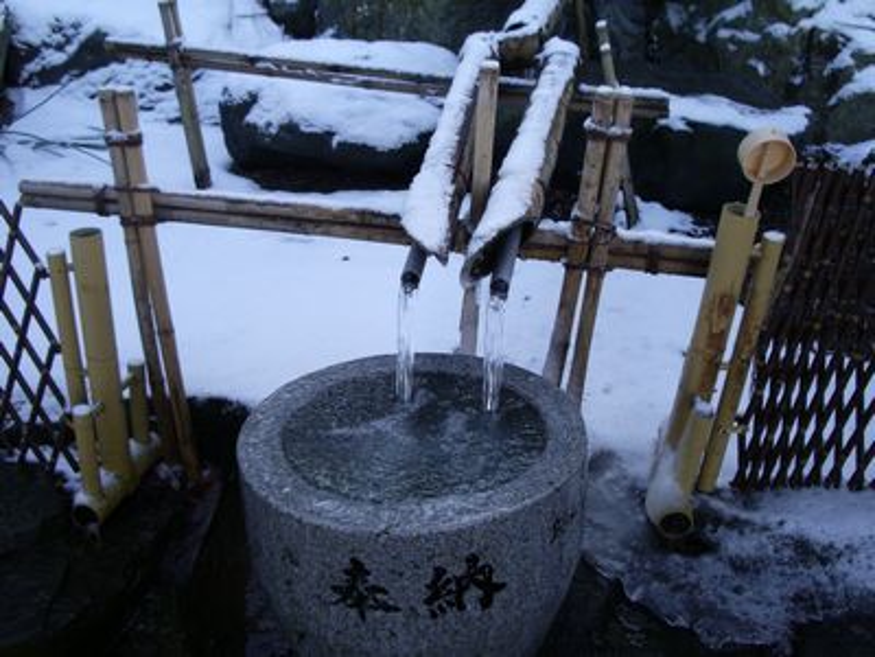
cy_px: 328
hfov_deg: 45.8
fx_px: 1036
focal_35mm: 41
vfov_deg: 35.1
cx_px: 438
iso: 50
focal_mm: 6.8
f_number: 2.8
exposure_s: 1/100
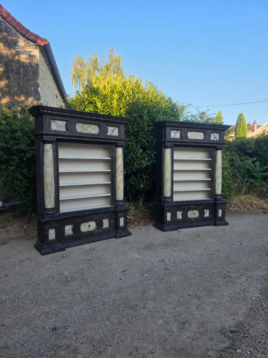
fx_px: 237
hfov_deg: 58.9
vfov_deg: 73.9
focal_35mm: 23
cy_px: 179
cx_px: 134
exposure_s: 1/359
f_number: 1.7
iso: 25
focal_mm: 6.3
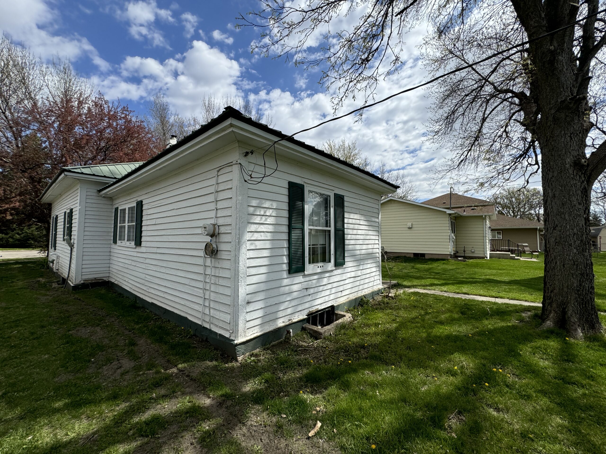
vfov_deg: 85.7
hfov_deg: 102.1
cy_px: 227
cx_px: 303
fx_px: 245
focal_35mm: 14
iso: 50
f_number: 2.2
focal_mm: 2.22
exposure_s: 1/2494
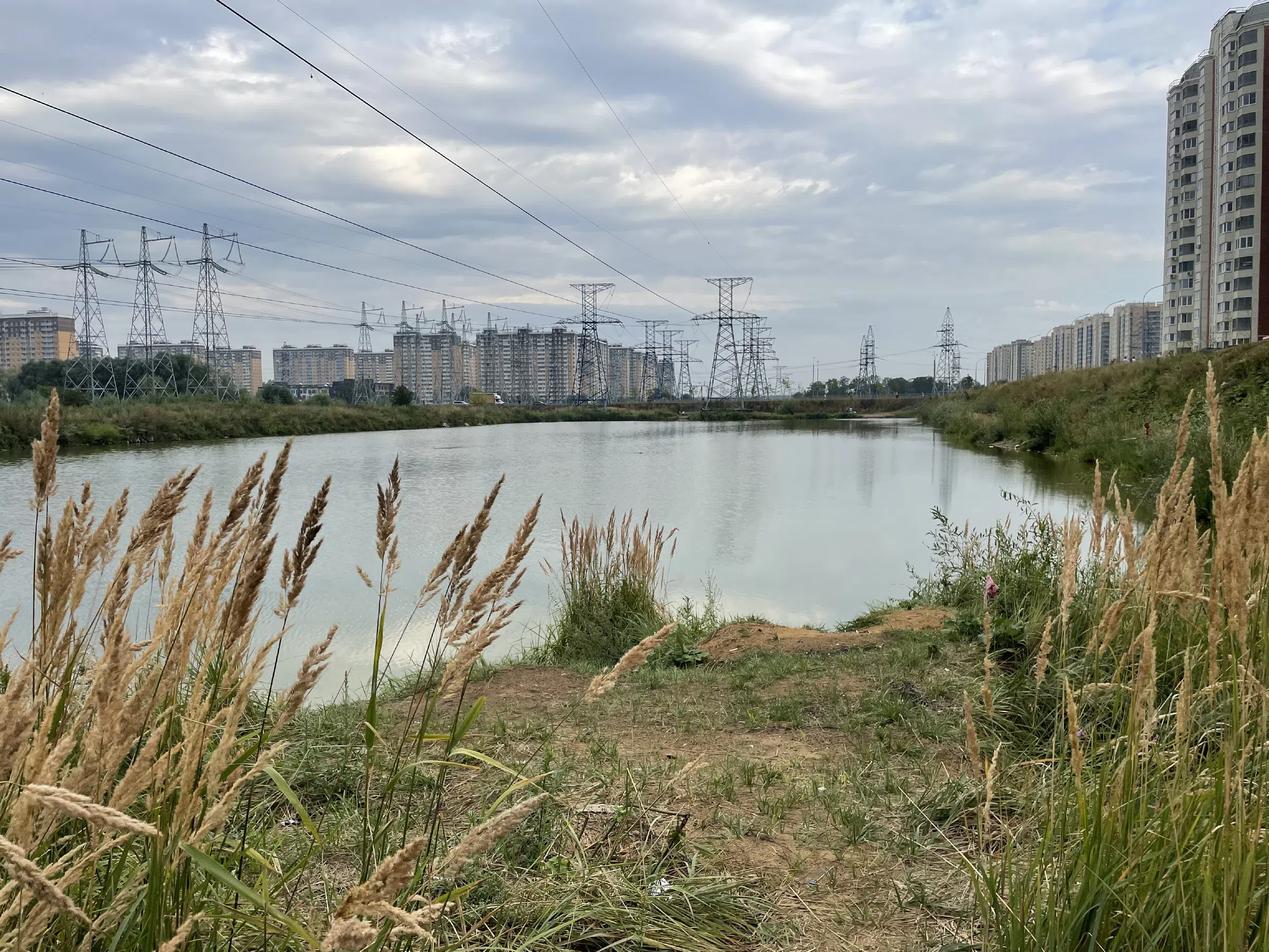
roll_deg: +0.6
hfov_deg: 67.3
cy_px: 476
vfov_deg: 53.1
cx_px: 634
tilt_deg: -3.4
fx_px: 953
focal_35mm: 26
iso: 32
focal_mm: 4.2
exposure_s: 1/2353
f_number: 1.6
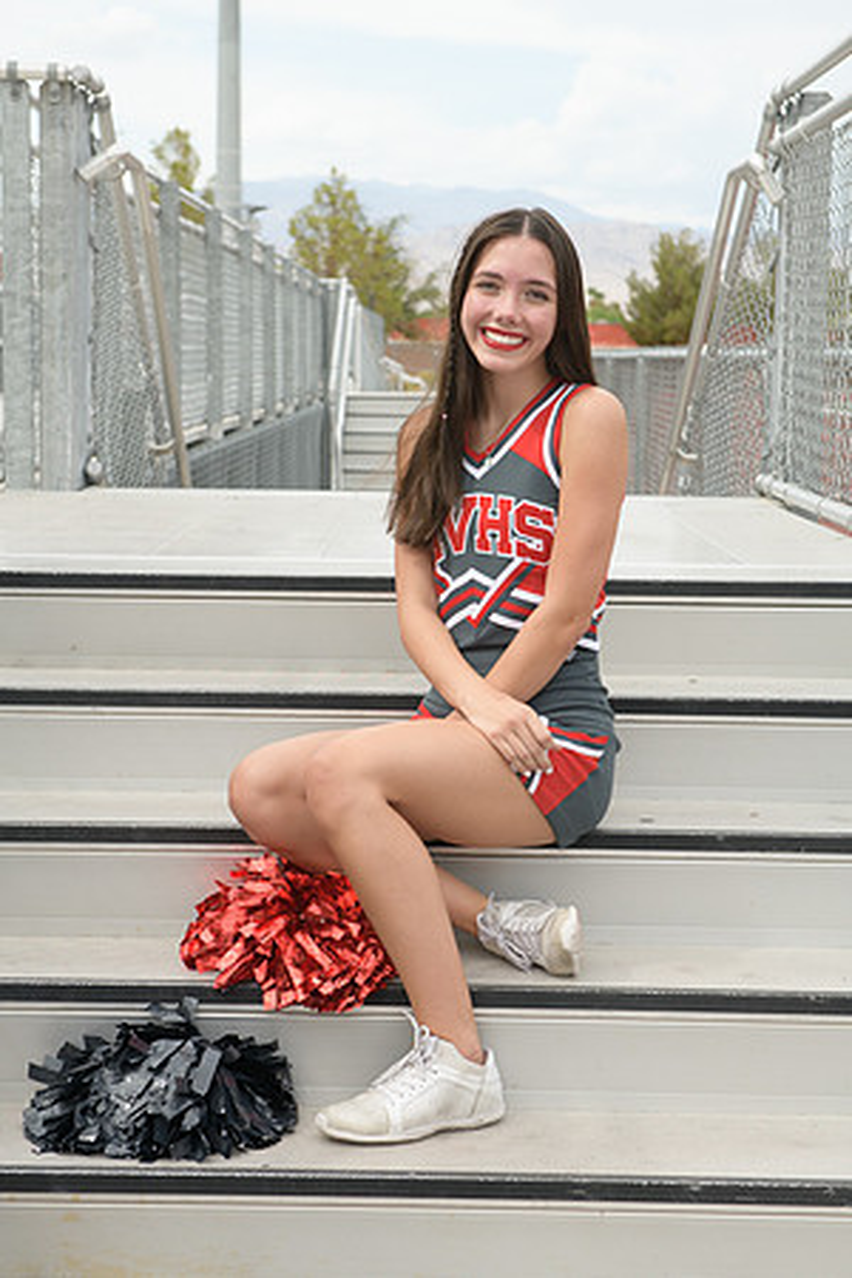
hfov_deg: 19.5
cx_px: 426
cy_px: 639
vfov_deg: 28.8
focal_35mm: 70
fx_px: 2485
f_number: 5.6
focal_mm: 70
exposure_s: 1/1250
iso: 800
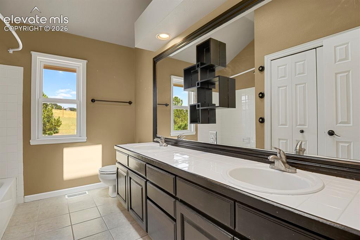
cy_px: 120
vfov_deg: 70.4
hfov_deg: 93.3
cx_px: 180
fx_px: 170
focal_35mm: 17
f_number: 6.3
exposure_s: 1/2
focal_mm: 17
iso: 250
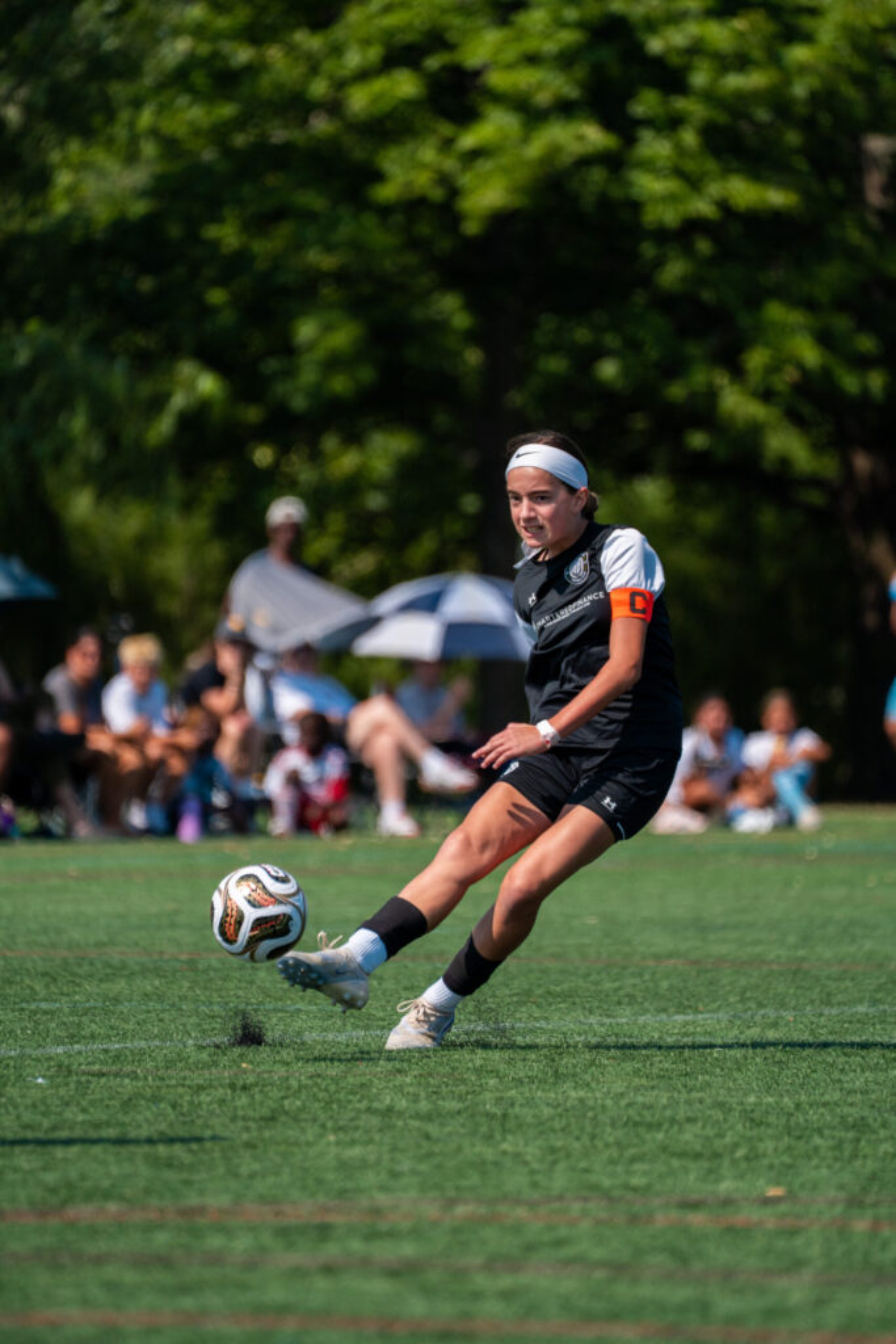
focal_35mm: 376
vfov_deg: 5.5
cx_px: 448
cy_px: 672
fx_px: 14031
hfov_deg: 3.7
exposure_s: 1/2500
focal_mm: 376
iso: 400
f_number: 5.6
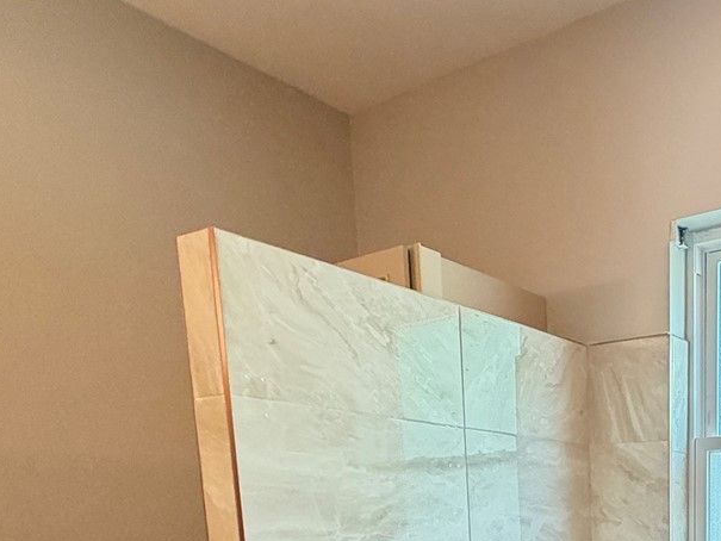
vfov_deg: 32.1
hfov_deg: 43.8
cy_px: 648
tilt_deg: -7.1
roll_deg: -0.7
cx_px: 700
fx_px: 771
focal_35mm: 37
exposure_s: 1/60
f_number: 2.2
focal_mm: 2.22
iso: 500
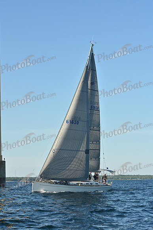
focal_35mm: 85
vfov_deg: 23.9
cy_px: 115
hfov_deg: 16.1
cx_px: 76
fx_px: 542
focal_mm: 85
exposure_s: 1/1250
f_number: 10
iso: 800
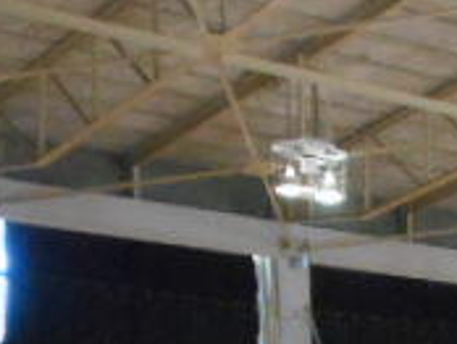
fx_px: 1653
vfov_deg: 11.3
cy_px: 541
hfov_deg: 14.7
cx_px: 680
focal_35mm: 125
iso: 800
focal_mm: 5.8
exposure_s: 1/40
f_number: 3.6
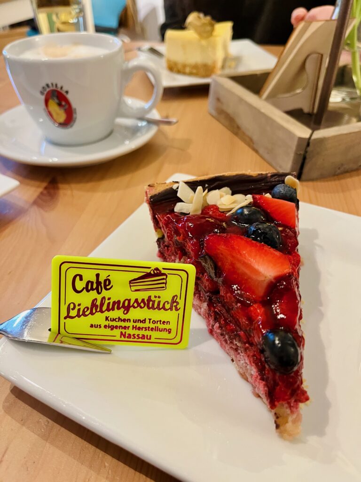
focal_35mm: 26
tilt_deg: -38.9
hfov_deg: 53.1
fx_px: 362
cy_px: 241
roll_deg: +0.6
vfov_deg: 67.3
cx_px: 180
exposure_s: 1/50
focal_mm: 5.1
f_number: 1.6
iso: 250
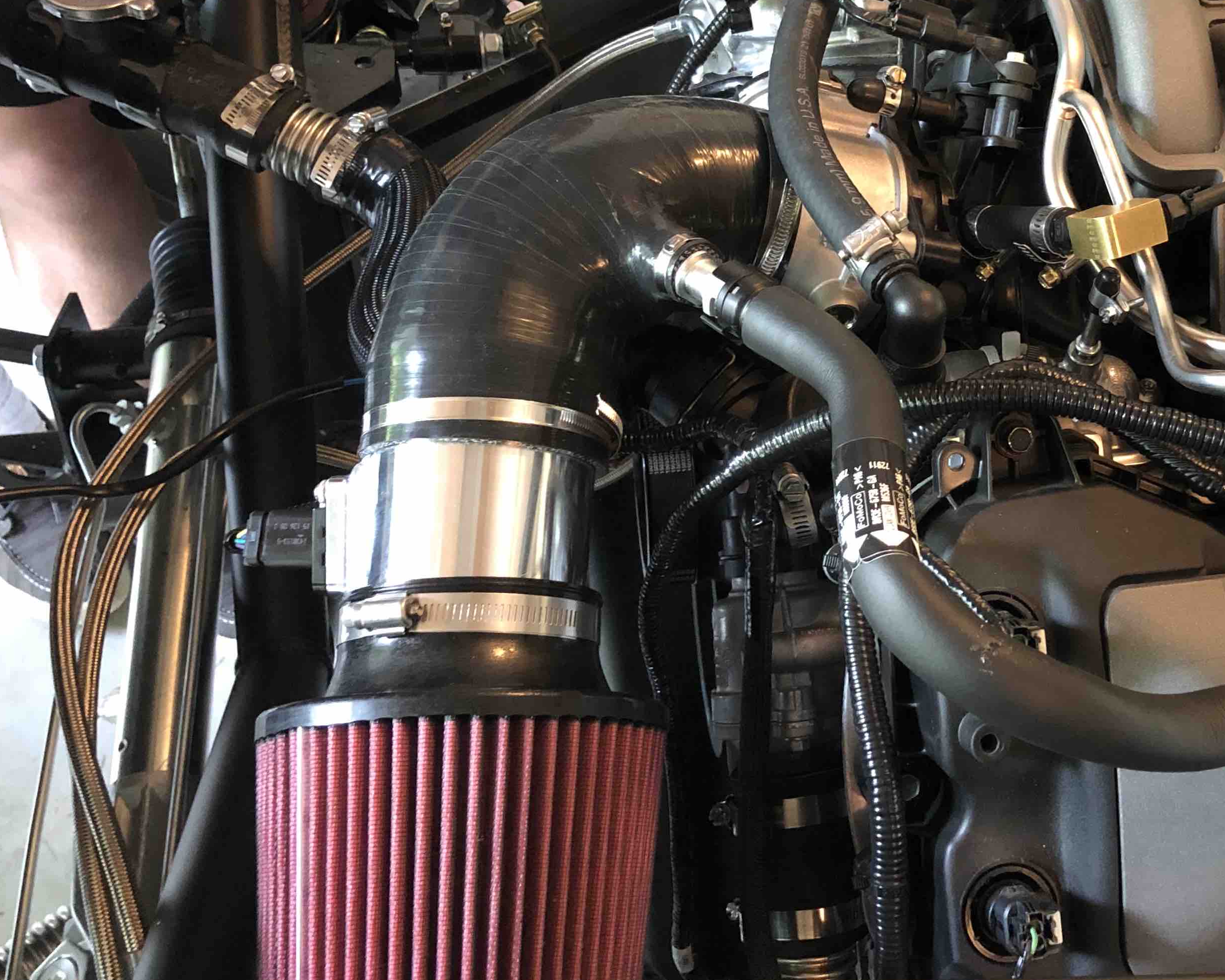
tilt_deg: -50.4
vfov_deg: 33.3
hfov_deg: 39.9
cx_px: 934
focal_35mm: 45
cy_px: 367
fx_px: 1631
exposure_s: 1/4
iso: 100
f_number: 1.8
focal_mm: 4
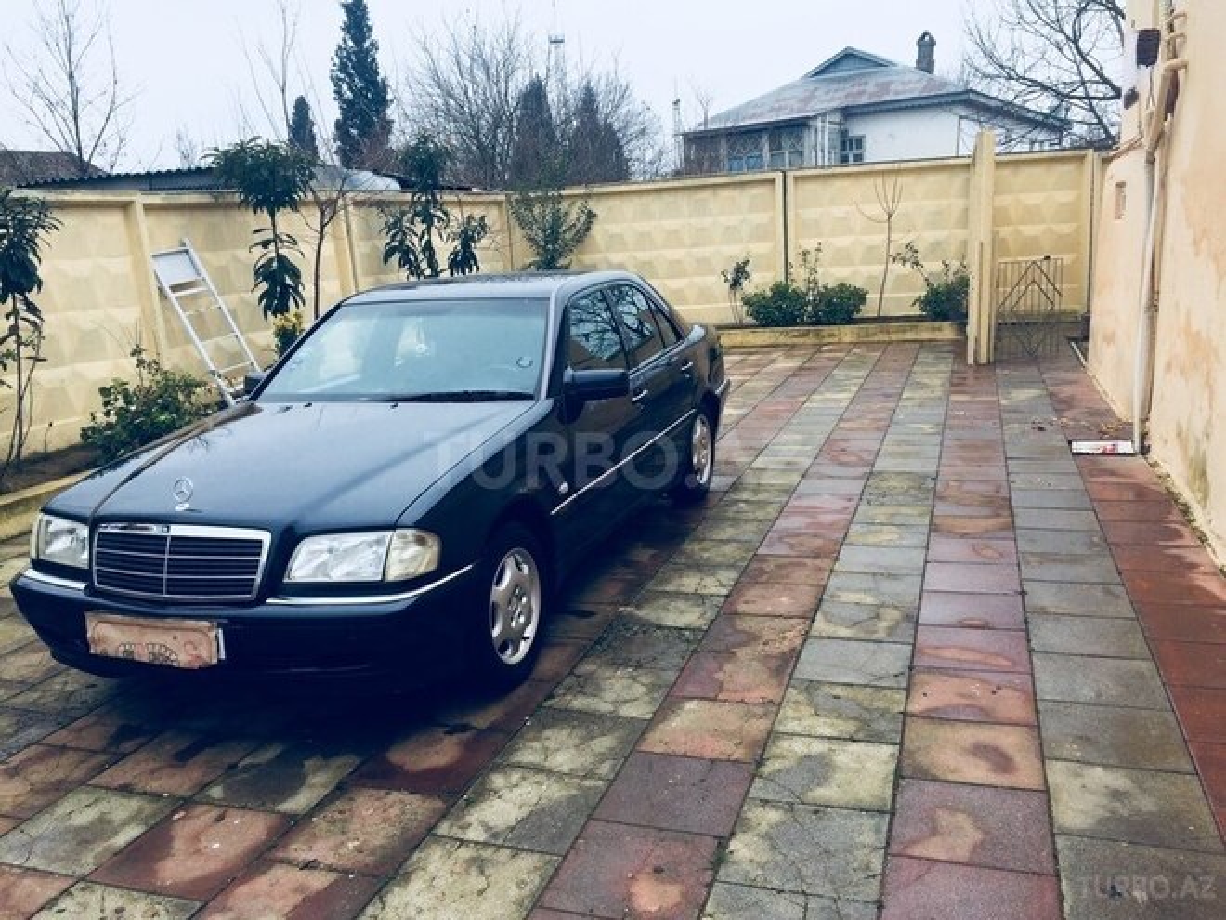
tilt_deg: -10.6
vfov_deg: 48.2
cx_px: 613
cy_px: 460
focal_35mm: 29
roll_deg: +3.5
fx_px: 1027
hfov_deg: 61.7
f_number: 2.2
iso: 32
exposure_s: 1/323
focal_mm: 4.15
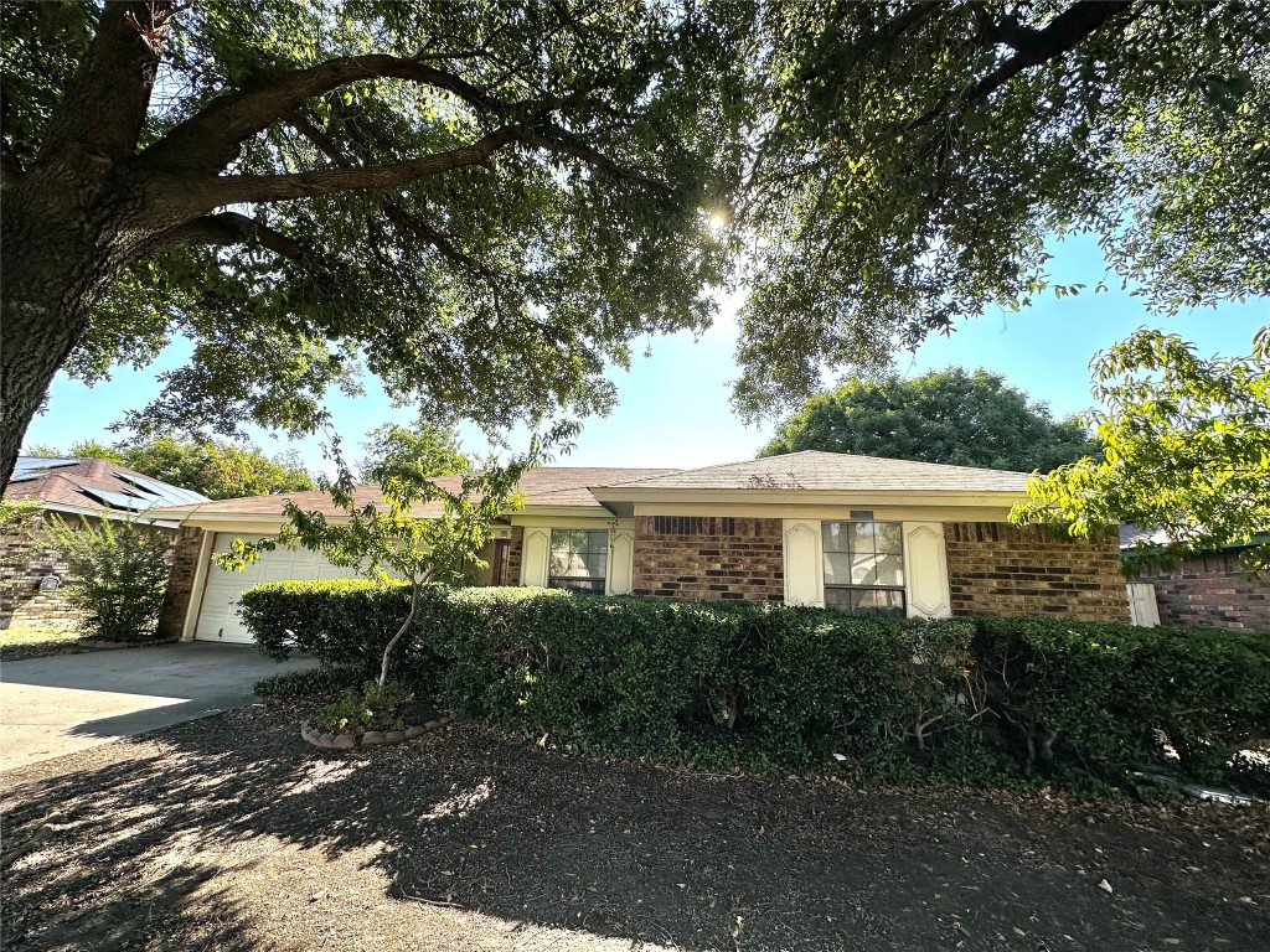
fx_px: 514
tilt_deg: +11.8
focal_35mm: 14
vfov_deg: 85.7
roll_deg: -1.9
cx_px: 635
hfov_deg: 102.1
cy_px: 476
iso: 50
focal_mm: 2.22
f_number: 2.2
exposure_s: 1/1276
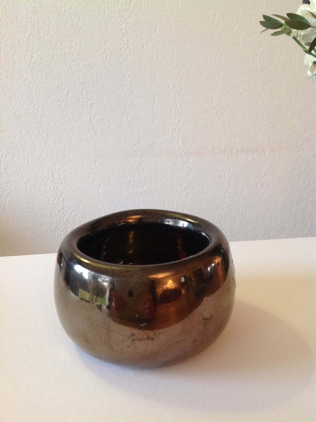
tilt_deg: -14.1
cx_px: 158
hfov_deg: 40.6
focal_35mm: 35
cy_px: 211
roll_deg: +1.2
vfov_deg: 52.7
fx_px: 427
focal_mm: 4.28
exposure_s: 1/17
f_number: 2.4
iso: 100
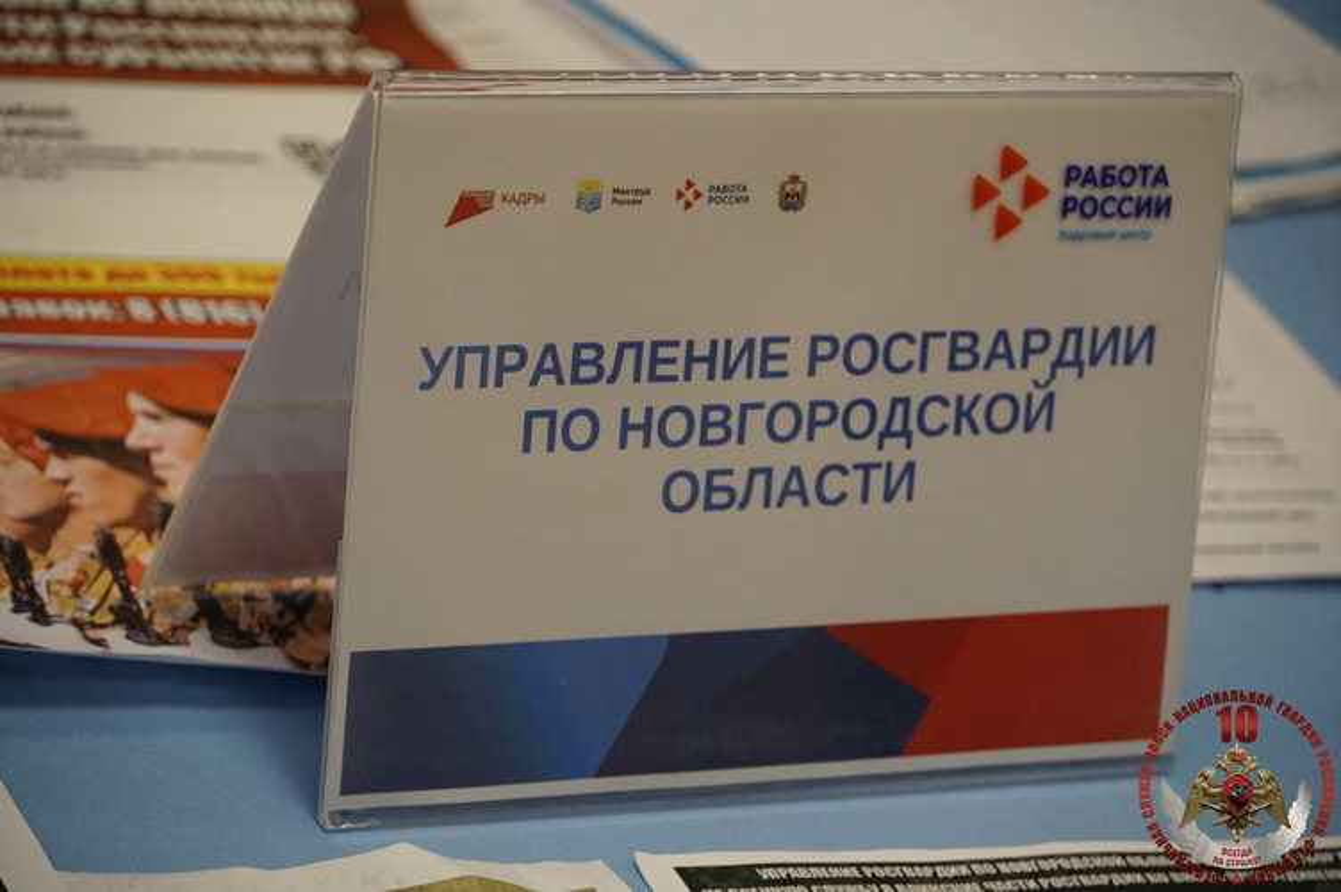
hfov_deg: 12.0
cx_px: 670
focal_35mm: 171
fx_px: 6364
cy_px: 446
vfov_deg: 8.0
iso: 2000
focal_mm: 114
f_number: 5.6
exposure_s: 1/200
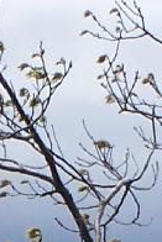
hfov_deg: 1.8
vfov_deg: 2.7
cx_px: -115
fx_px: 5121
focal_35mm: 760
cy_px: 781
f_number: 4.5
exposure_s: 1/640
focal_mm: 17.5
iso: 80
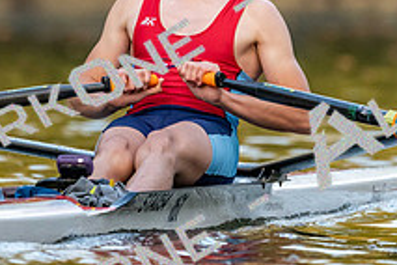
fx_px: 11997
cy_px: 14
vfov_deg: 1.3
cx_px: 149
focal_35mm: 1088
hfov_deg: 1.9
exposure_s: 1/2500
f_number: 4.5
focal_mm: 400
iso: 3600
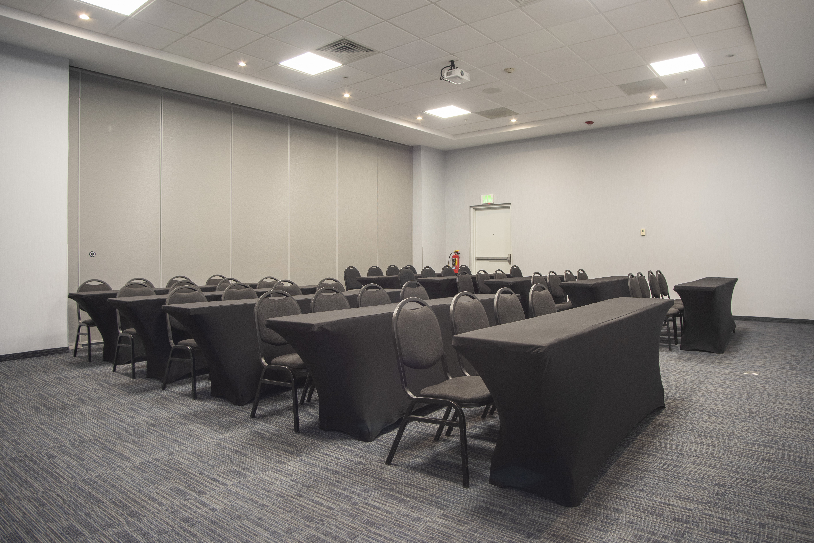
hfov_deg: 78.6
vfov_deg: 57.3
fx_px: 498
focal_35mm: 22
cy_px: 272
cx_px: 407
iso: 200
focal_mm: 22
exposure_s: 1/3
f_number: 8
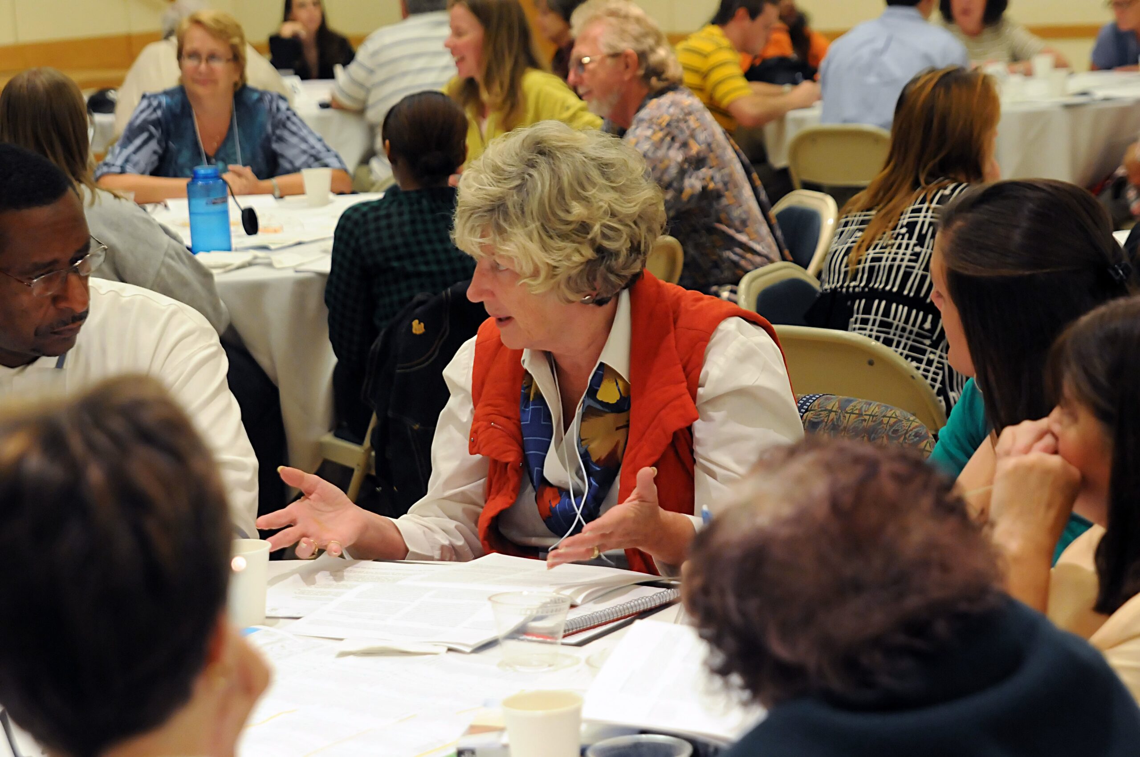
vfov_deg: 14.0
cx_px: 570
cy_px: 378
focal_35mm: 98
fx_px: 3084
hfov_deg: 20.9
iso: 1600
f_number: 3.5
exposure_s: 1/50
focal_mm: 65
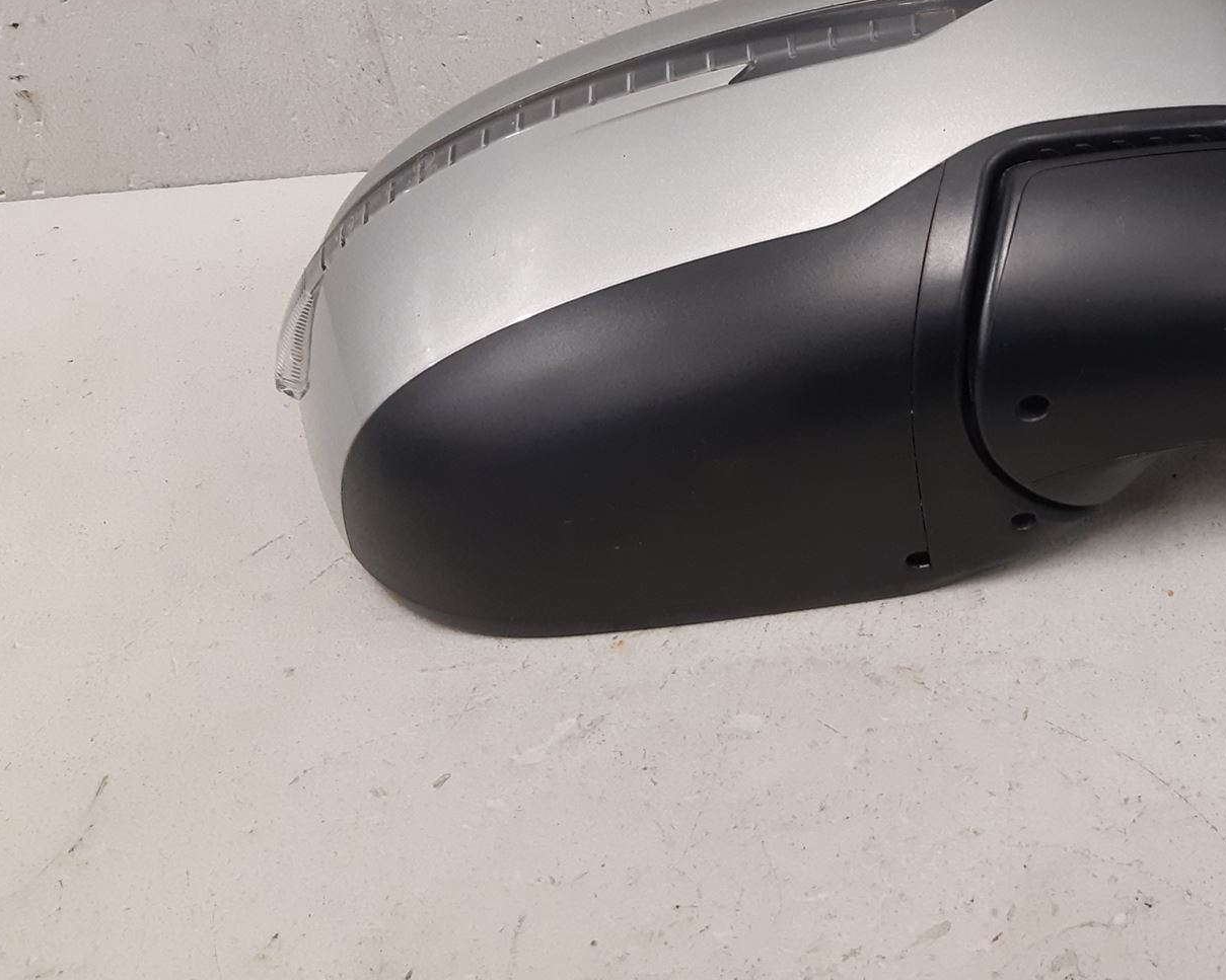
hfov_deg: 40.8
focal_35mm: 43
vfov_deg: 34.2
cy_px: 250
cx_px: 1012
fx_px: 1560
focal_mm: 3.93
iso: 200
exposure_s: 1/50
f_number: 1.7
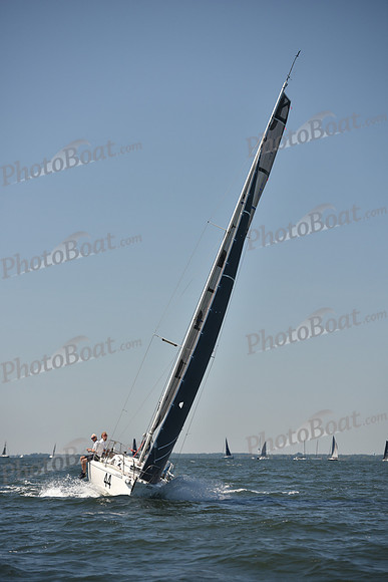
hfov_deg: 10.6
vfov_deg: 15.8
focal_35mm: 130
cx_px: 194
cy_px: 291
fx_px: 2100
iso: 250
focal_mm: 130
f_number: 3.5
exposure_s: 1/1250
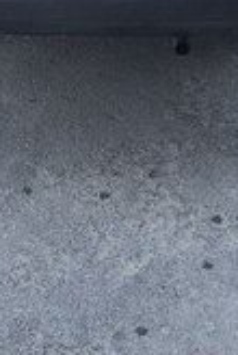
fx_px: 899
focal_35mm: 91
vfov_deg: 19.4
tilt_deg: -11.9
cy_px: -180
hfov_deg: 15.1
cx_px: 106
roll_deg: -0.8
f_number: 2.2
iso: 32
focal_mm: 4.15
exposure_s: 1/199
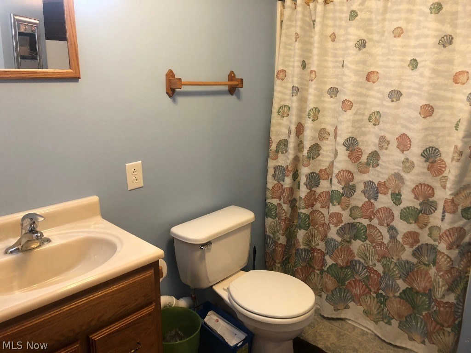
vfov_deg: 49.7
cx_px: 236
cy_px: 176
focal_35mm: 28
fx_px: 381
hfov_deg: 63.4
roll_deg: -0.9
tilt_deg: -15.7
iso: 40
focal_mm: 3.99
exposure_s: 1/15
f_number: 1.8
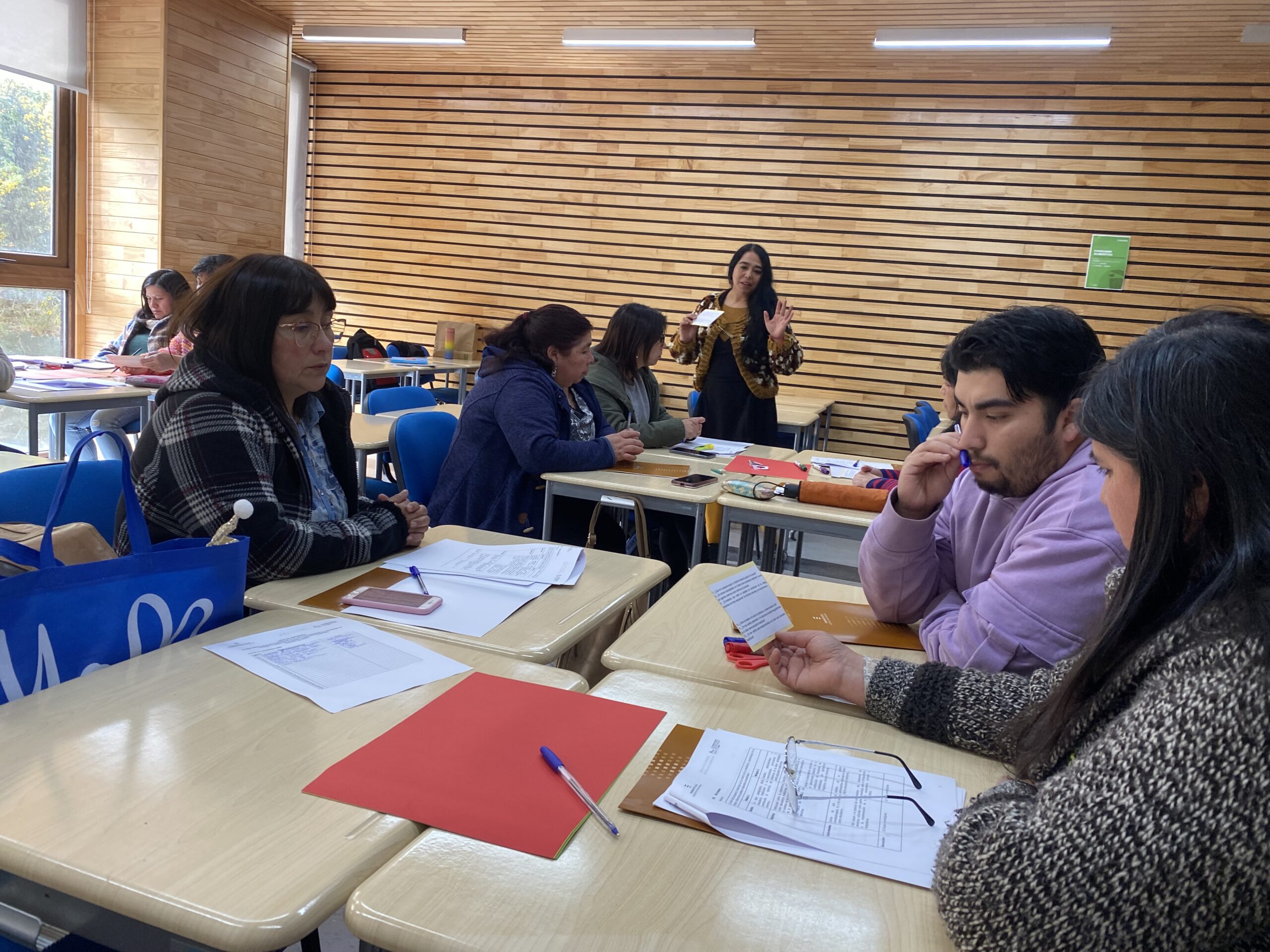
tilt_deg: -8.0
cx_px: 635
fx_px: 954
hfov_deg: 67.3
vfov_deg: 53.1
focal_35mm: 26
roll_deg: -5.2
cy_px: 476
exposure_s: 1/121
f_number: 1.8
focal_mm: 4.25
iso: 125
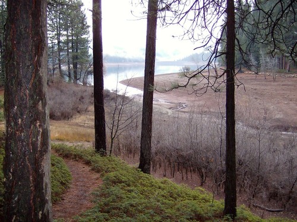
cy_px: 111
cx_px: 148
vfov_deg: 39.5
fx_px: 308
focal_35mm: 36
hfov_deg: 51.4
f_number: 2.8
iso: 200
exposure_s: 1/30
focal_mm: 6
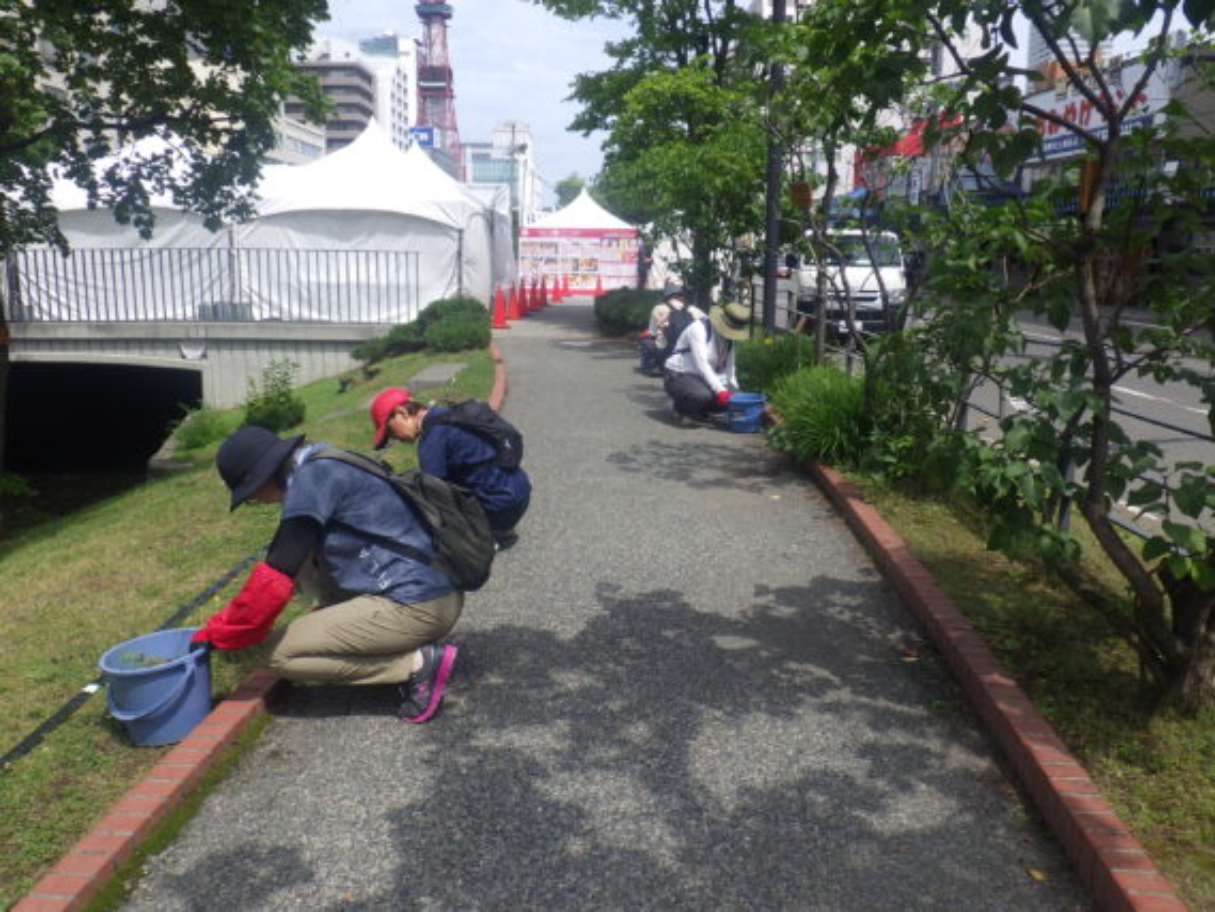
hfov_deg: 63.4
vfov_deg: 49.8
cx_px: 608
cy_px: 456
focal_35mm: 28
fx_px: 983
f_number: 4.2
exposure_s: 1/800
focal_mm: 5
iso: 125
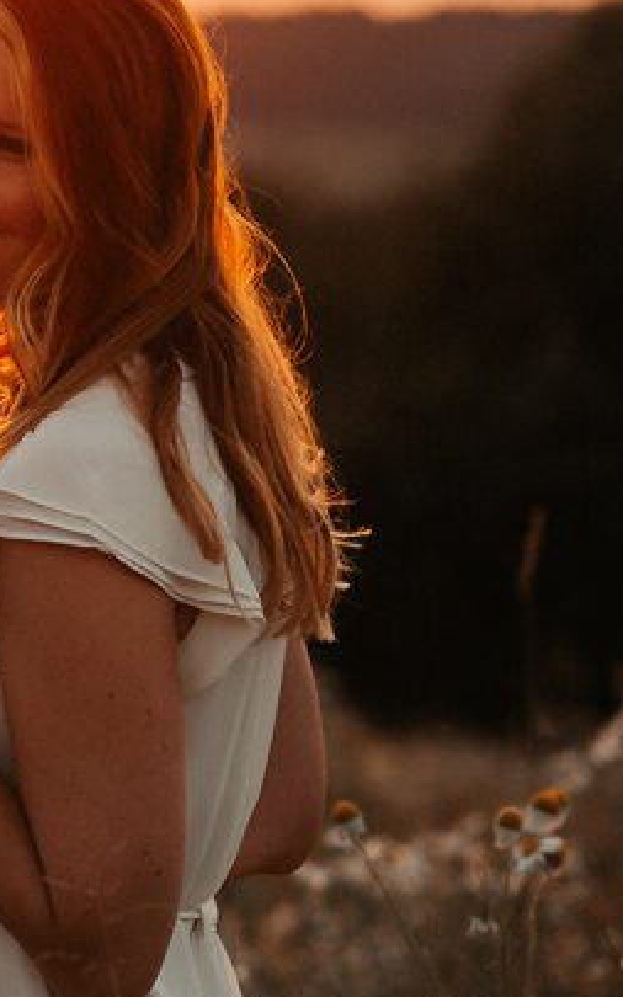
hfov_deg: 5.9
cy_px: 454
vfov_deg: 9.6
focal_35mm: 219
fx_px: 5951
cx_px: -525
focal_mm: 85
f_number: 3.2
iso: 400
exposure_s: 1/1600
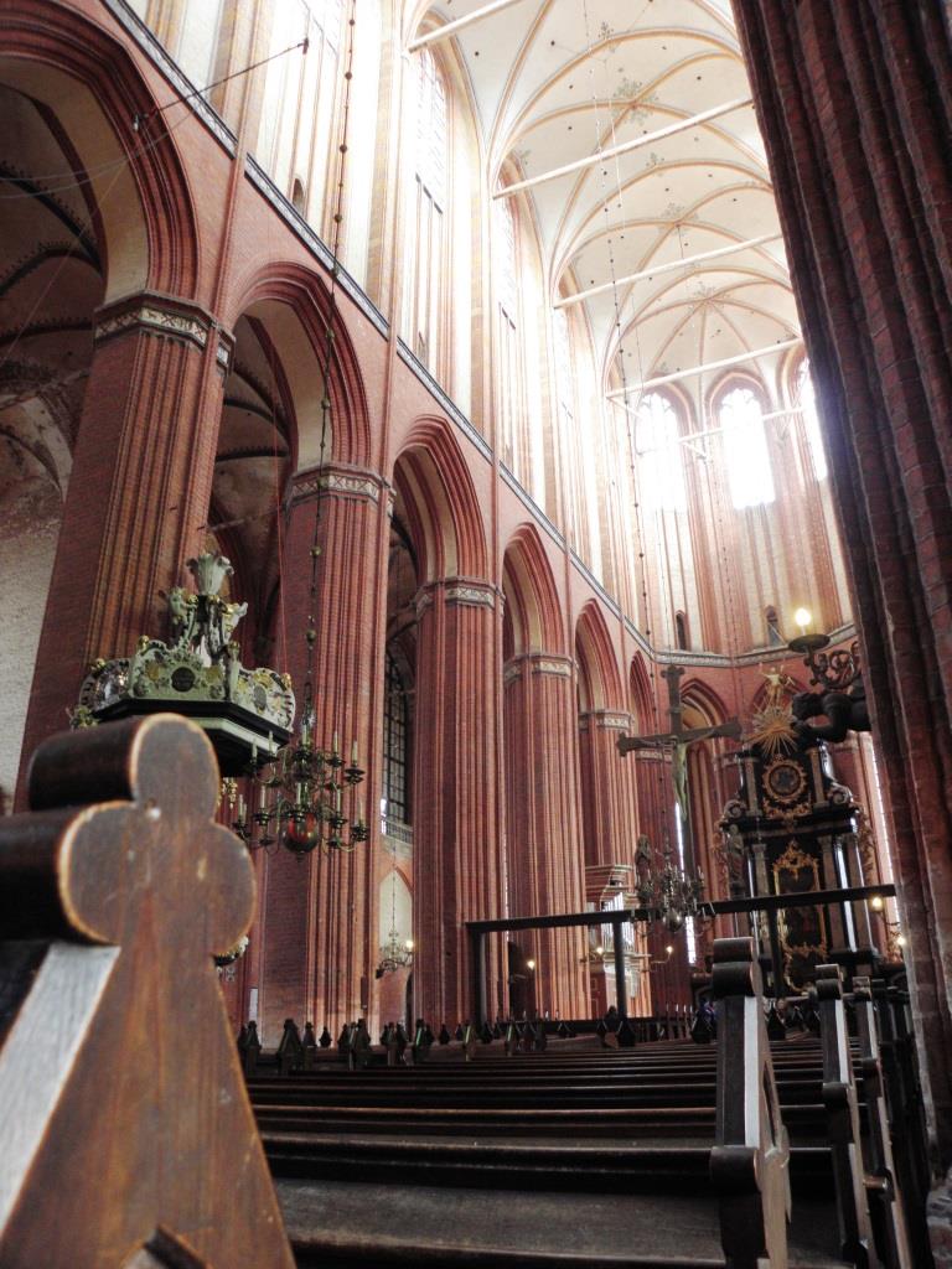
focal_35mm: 26
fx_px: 953
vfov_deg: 67.3
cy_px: 634
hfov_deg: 53.1
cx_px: 476
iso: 200
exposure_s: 1/10
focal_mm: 4.6
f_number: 2.8
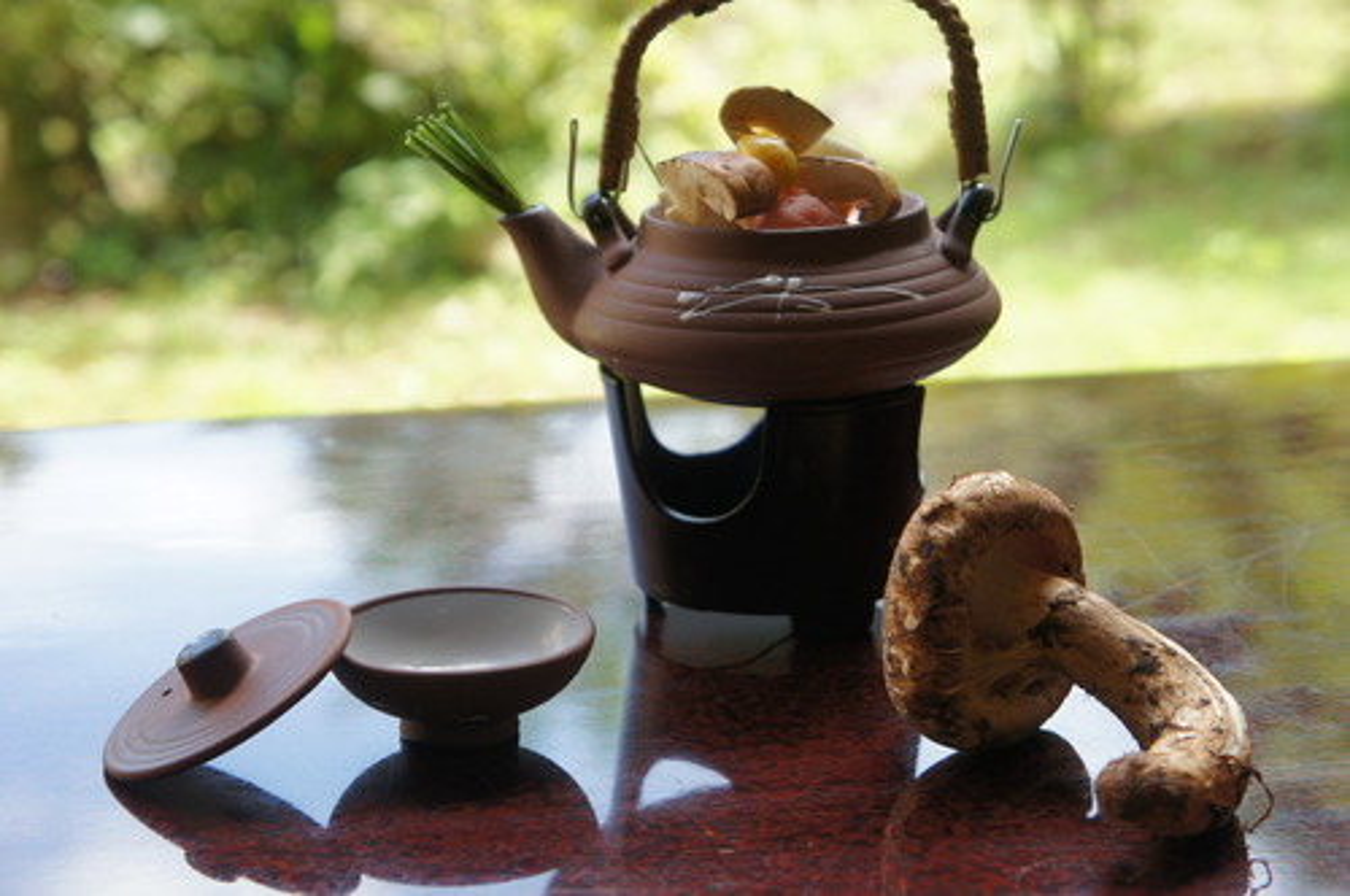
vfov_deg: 17.8
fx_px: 2865
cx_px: 675
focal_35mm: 76
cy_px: 448
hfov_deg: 26.5
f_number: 5.6
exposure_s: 1/100
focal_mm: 51
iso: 200
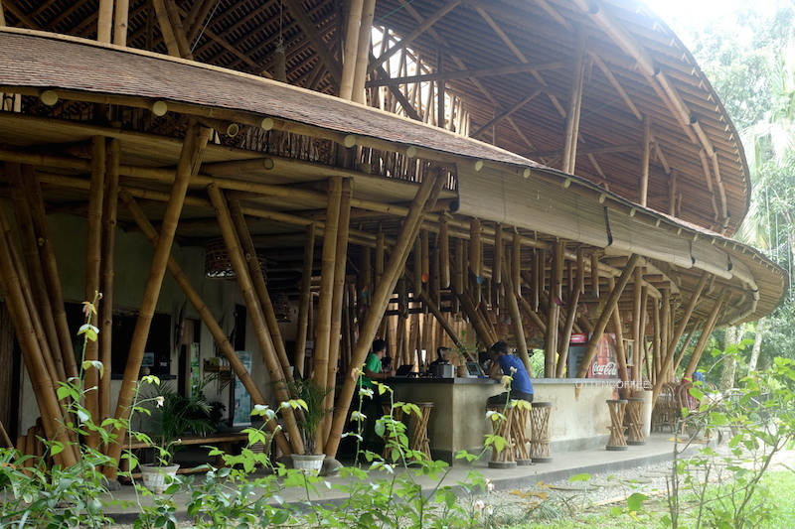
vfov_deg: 32.6
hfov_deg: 47.4
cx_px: 398
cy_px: 264
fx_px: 905
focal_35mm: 41
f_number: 6.4
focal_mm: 27
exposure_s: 1/60
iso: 500
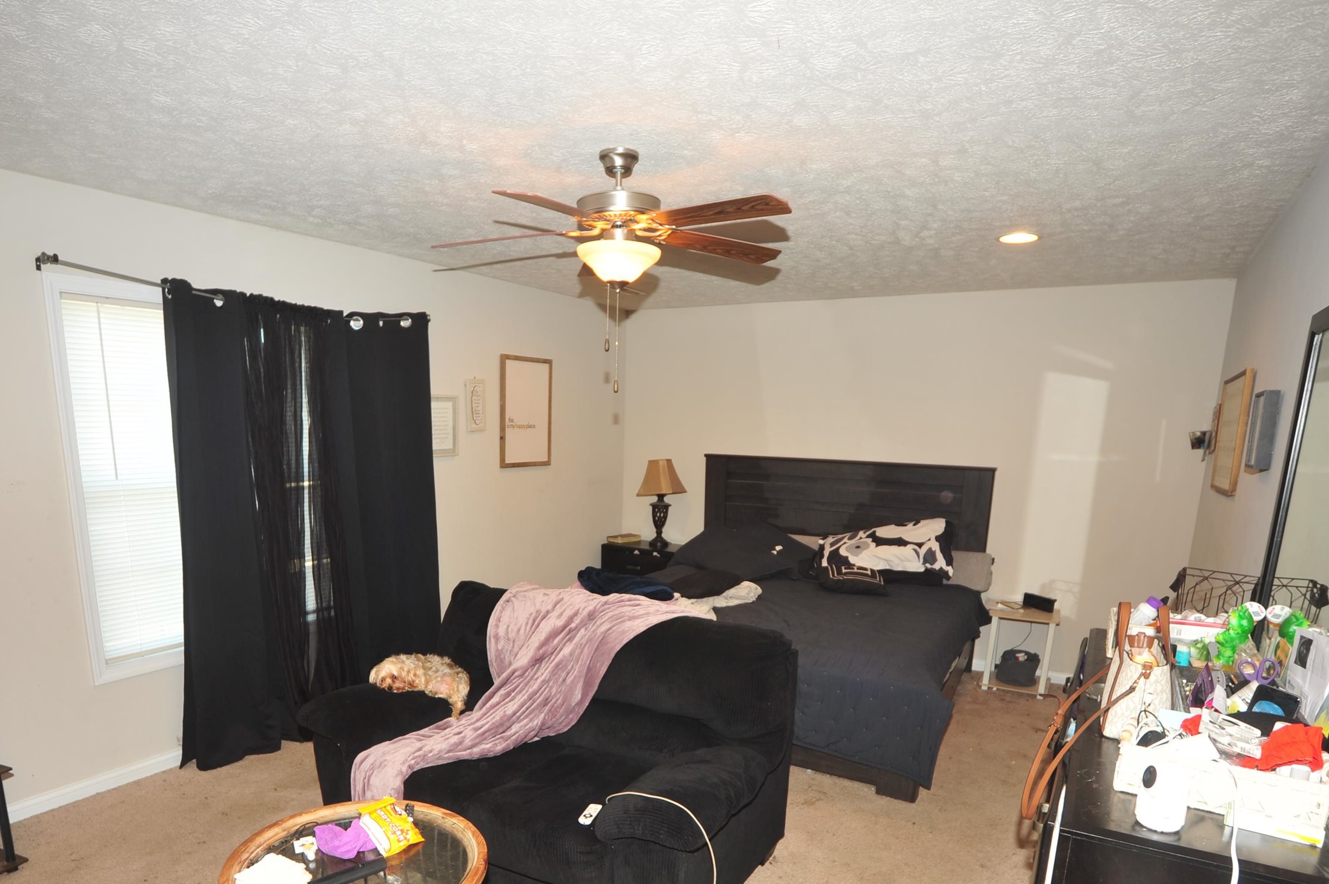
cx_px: 618
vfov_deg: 57.9
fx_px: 775
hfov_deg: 81.1
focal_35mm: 21
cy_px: 599
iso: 220
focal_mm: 15
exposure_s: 1/60
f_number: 5
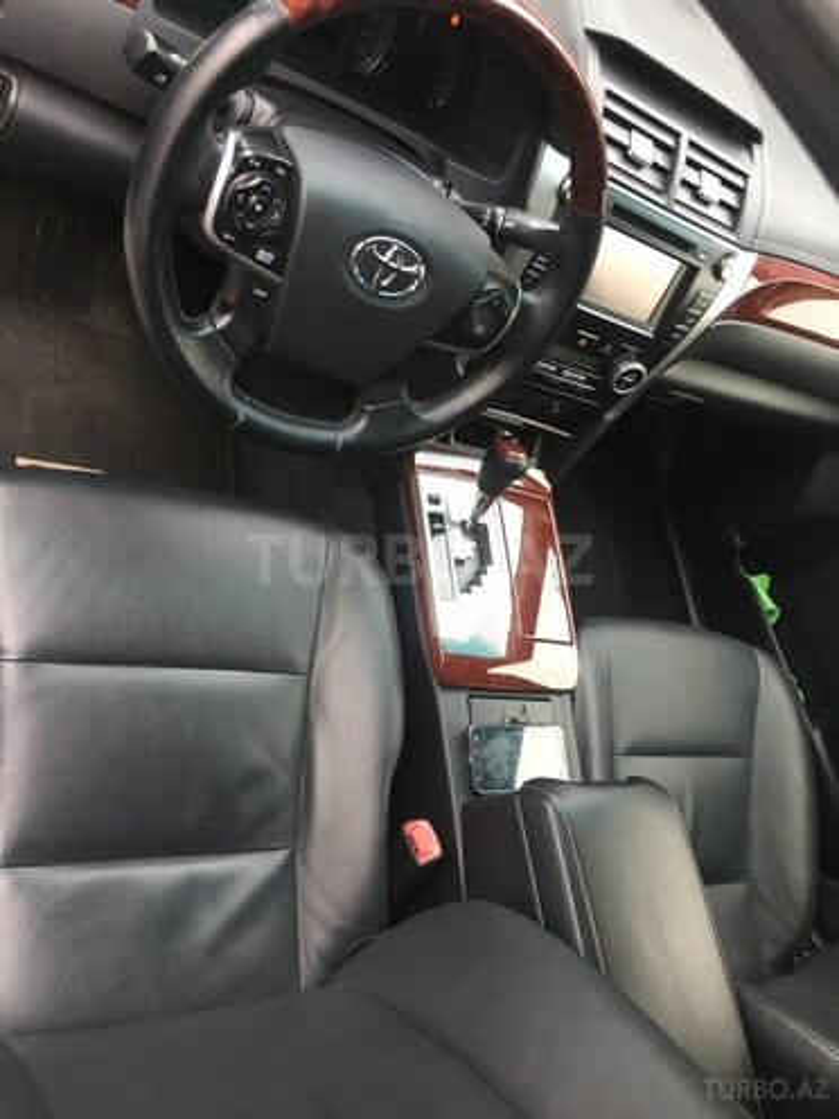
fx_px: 937
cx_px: 420
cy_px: 560
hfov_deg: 48.2
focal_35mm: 29
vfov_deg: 61.7
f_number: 2.2
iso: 32
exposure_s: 1/17
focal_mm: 4.15
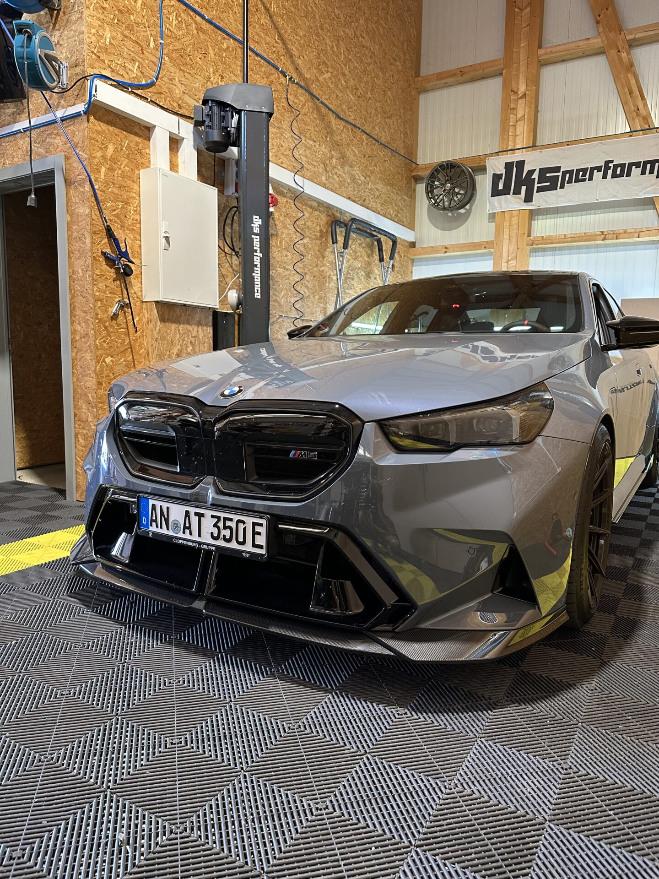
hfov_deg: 56.8
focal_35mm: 24
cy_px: 440
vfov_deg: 71.6
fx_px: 609
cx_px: 330
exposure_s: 1/50
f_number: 1.78
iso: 320
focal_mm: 6.86
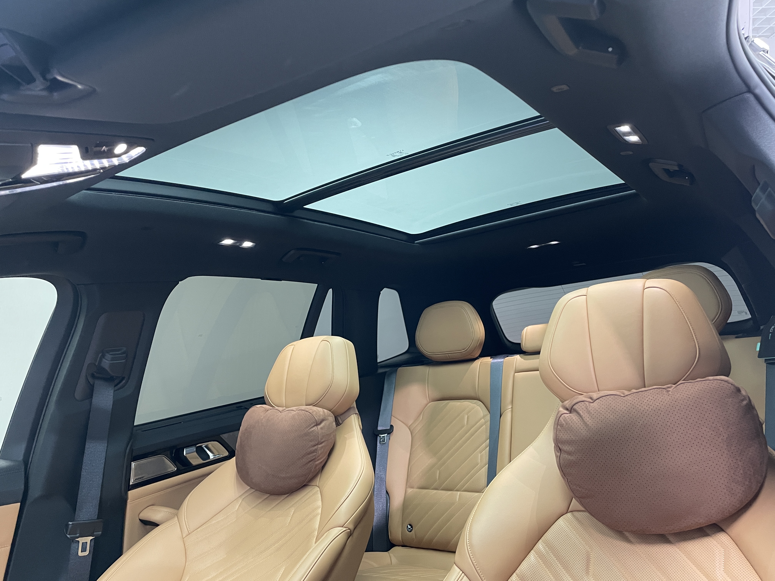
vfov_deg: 53.1
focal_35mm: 26
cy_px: 290
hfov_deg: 67.3
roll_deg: +7.5
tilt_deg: +7.3
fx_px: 582
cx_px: 388
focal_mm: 4.2
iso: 320
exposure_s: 1/60
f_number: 1.6
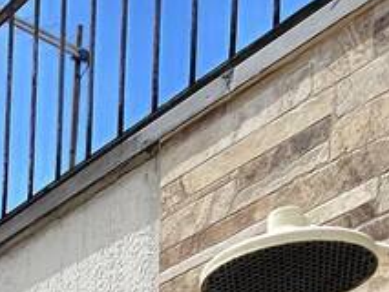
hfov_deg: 21.4
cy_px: 766
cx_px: -13
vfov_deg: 12.1
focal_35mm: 88
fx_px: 989
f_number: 2.2
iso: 50
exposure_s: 1/10000
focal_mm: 2.2
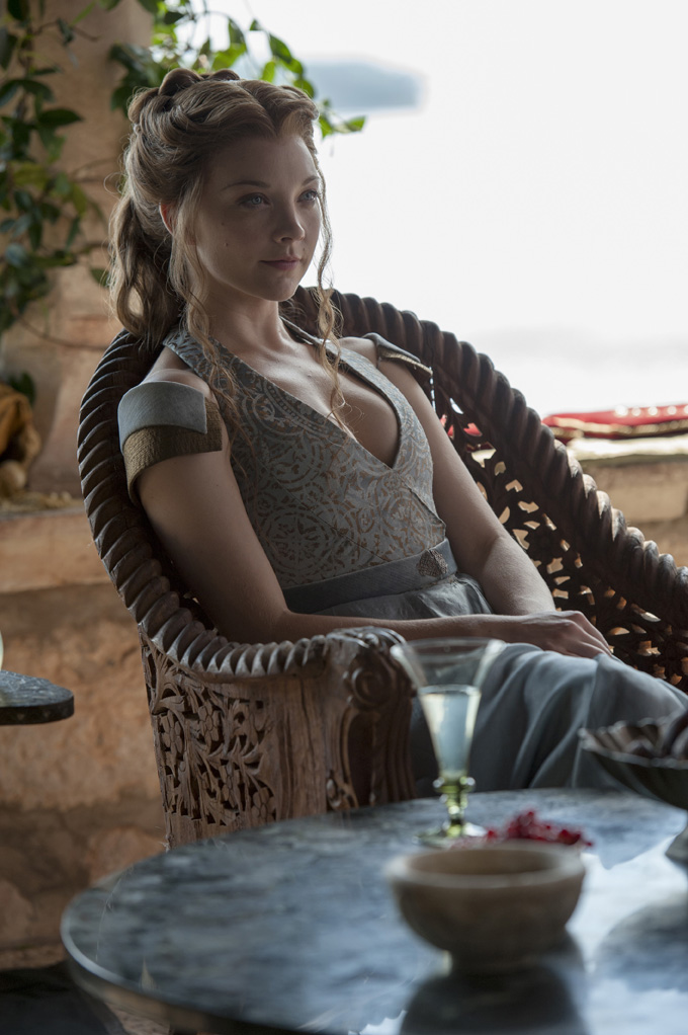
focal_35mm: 140
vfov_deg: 14.7
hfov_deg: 9.8
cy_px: 518
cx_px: 344
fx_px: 4018
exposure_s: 1/1000
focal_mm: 140
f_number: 4.5
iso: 500
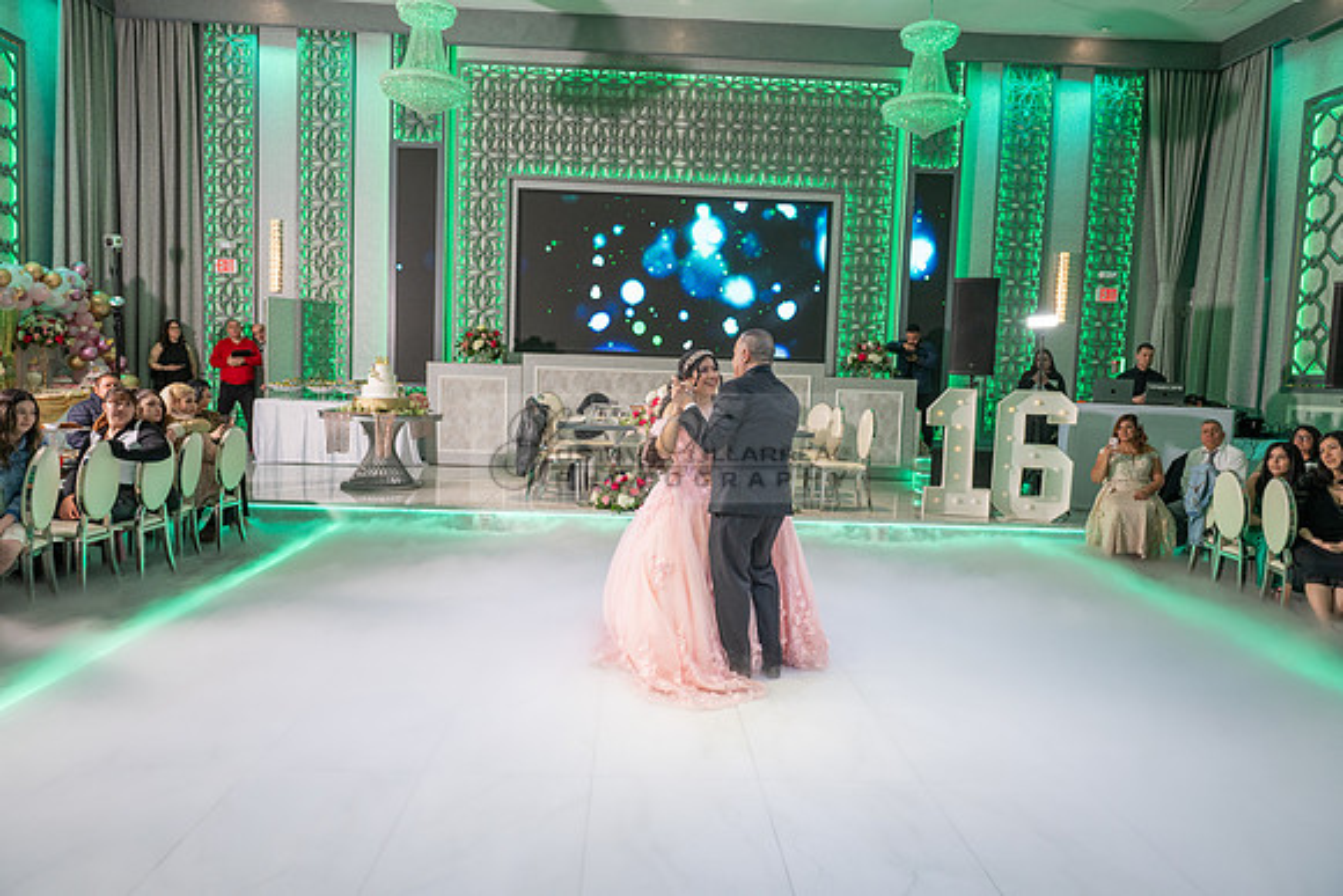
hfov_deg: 73.7
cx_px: 672
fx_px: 896
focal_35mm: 24
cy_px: 448
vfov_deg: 53.2
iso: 640
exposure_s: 1/160
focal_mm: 24
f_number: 5
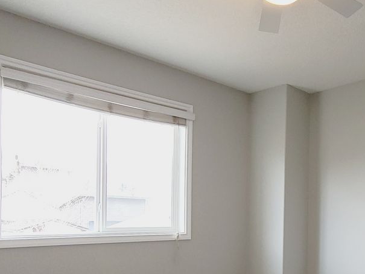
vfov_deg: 41.1
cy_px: 221
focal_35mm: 33
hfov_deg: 52.8
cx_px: 275
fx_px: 348
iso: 80
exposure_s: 1/59
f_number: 2.2
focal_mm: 2.2
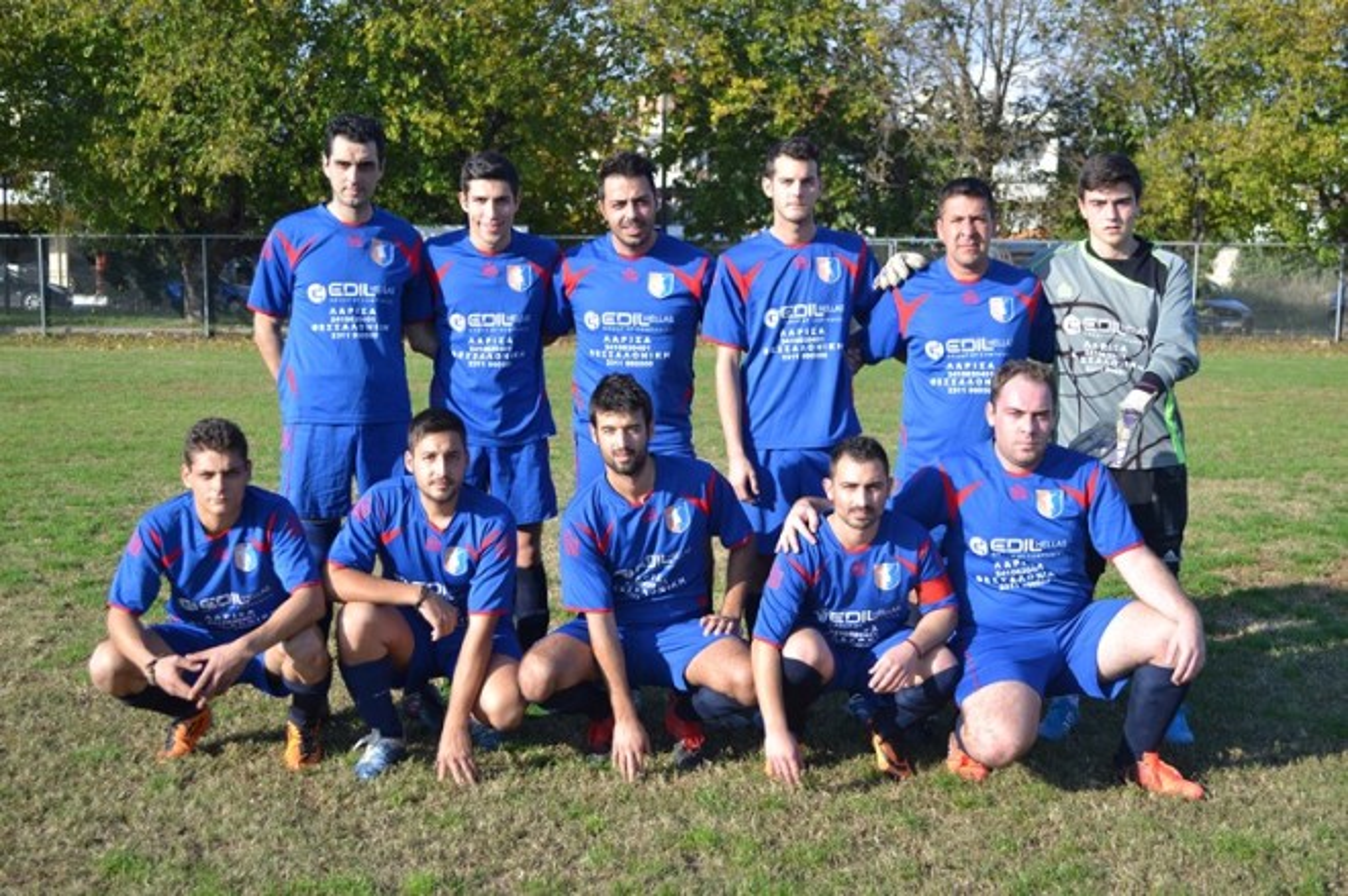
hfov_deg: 38.9
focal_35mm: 51
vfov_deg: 26.4
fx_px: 1908
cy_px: 448
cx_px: 674
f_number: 5
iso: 400
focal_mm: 34
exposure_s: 1/1000
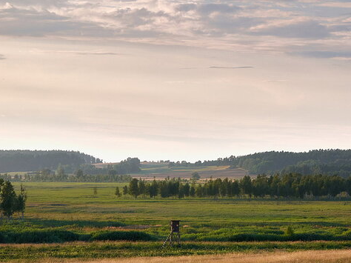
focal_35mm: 210
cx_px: 215
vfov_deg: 7.1
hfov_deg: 9.4
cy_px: 139
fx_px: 2128
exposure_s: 1/125
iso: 1600
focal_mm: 150
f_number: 16
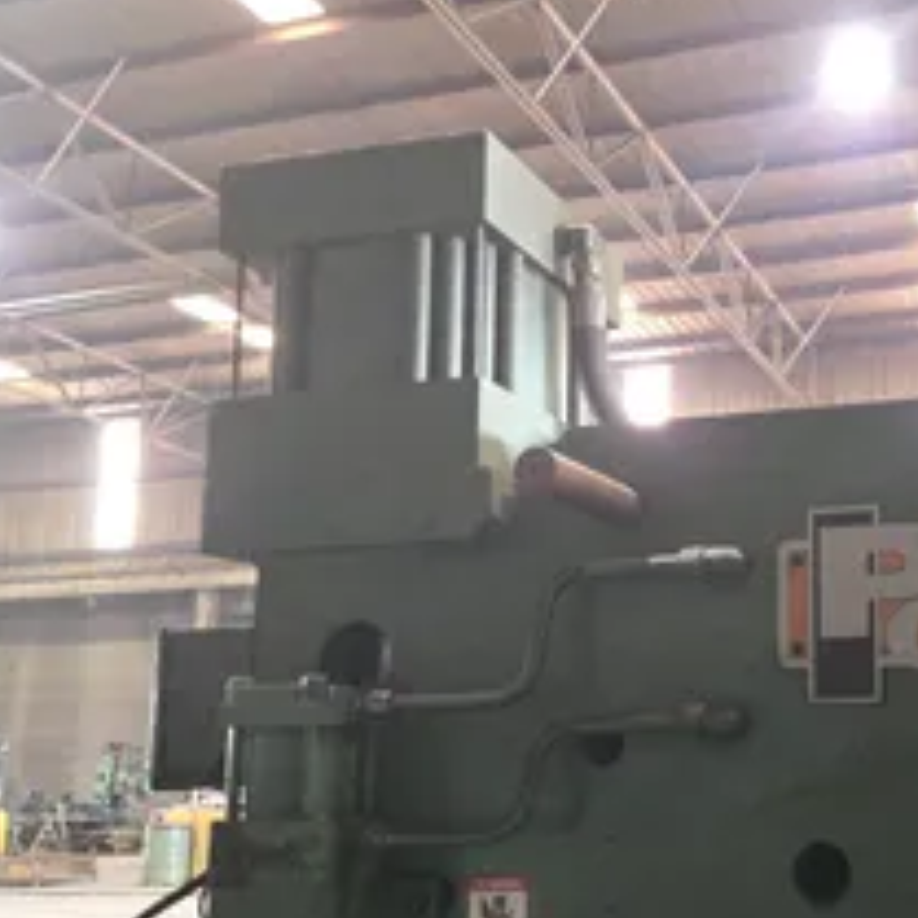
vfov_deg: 42.1
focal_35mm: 39
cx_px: 835
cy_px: 628
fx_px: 1170
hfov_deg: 39.6
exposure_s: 1/60
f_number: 1.8
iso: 1600
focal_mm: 5.4
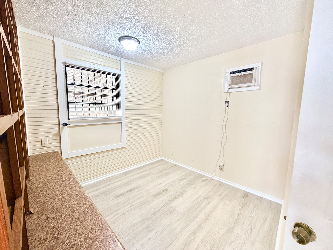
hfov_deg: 102.1
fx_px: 135
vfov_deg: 85.7
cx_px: 166
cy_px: 125
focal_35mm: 14
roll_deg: -1.3
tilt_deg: -6.2
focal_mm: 2.22
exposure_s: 1/60
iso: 200
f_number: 2.2
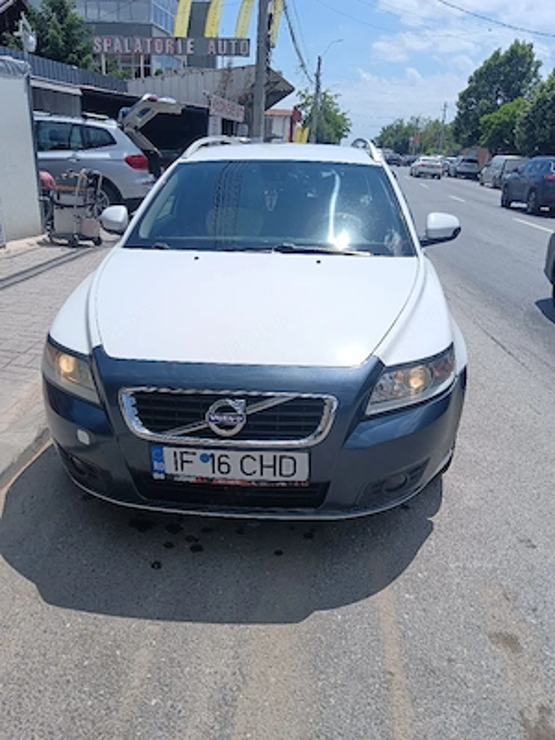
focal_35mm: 27
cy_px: 370
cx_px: 278
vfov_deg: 65.3
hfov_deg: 51.4
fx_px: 577
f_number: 1.9
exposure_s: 1/2000
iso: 104
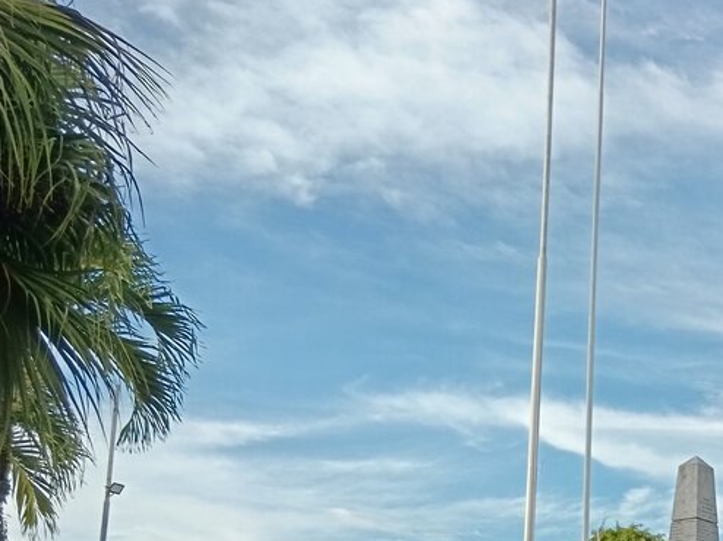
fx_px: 1461
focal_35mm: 70
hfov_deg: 25.3
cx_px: 844
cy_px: 649
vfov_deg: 19.7
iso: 100
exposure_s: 1/256
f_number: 1.9
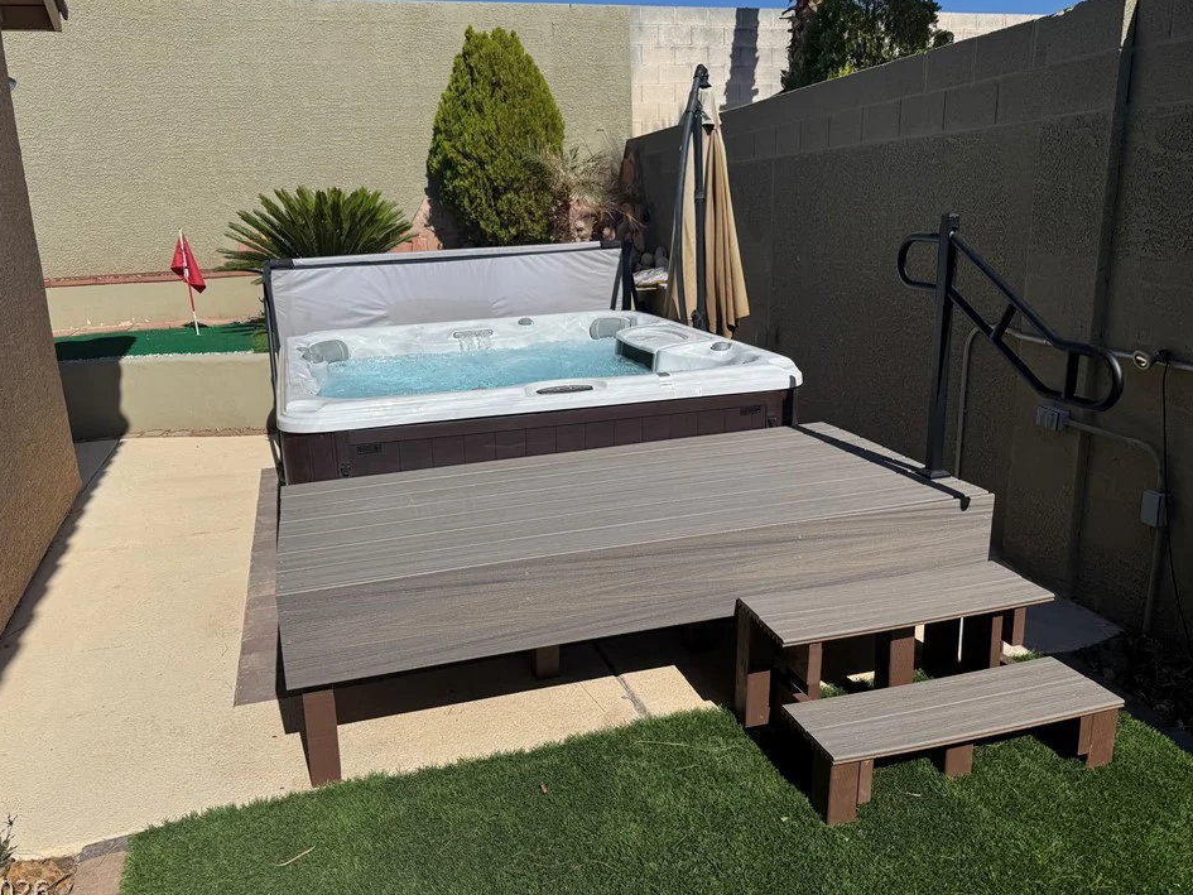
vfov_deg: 53.1
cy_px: 427
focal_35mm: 26
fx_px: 896
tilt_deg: -16.9
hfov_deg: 67.2
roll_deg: +4.8
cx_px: 558
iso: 80
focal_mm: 6.76
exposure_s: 1/10417
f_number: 1.78
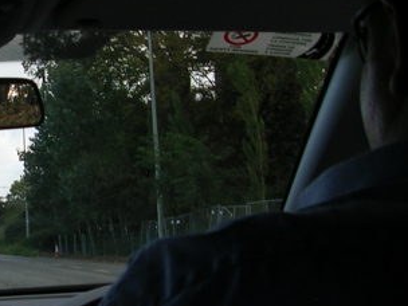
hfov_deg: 23.4
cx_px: -4
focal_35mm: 80
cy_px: 176
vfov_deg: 18.4
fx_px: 943
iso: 50
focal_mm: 5.8
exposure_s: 1/349
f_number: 2.8
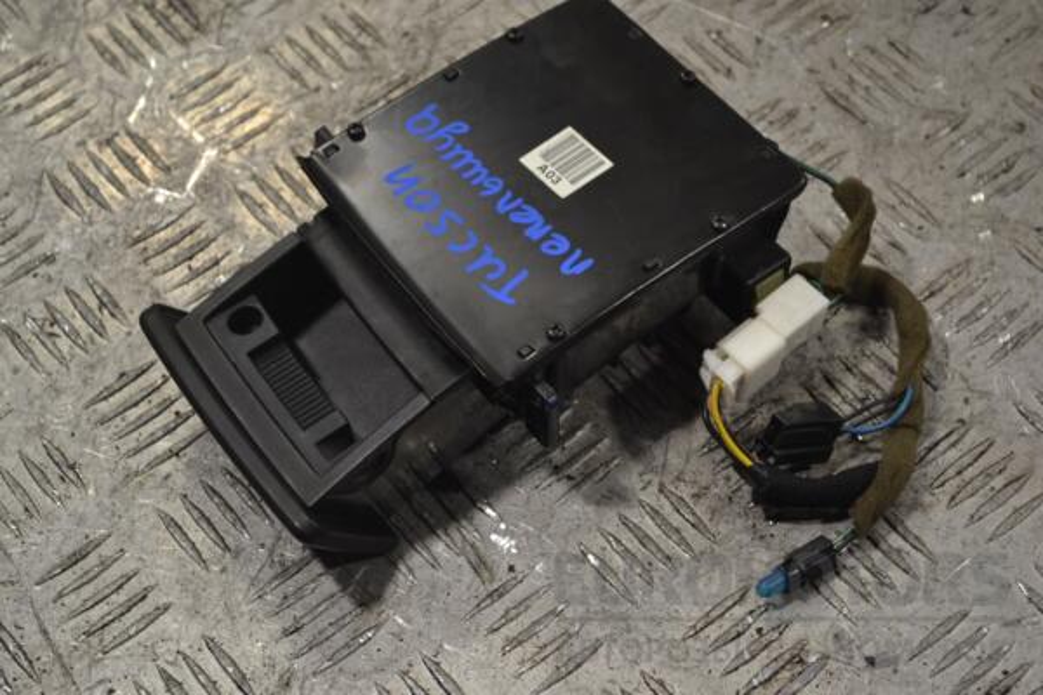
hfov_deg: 28.1
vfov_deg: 18.9
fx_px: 2086
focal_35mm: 72
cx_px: 522
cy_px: 348
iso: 400
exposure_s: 1/125
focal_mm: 48
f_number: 5.3
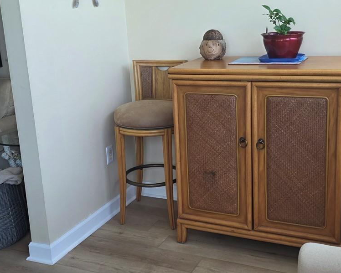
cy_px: 135
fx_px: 485
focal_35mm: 48
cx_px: 163
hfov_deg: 38.8
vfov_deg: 31.5
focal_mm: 6.25
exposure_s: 1/120
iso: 50
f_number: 1.7
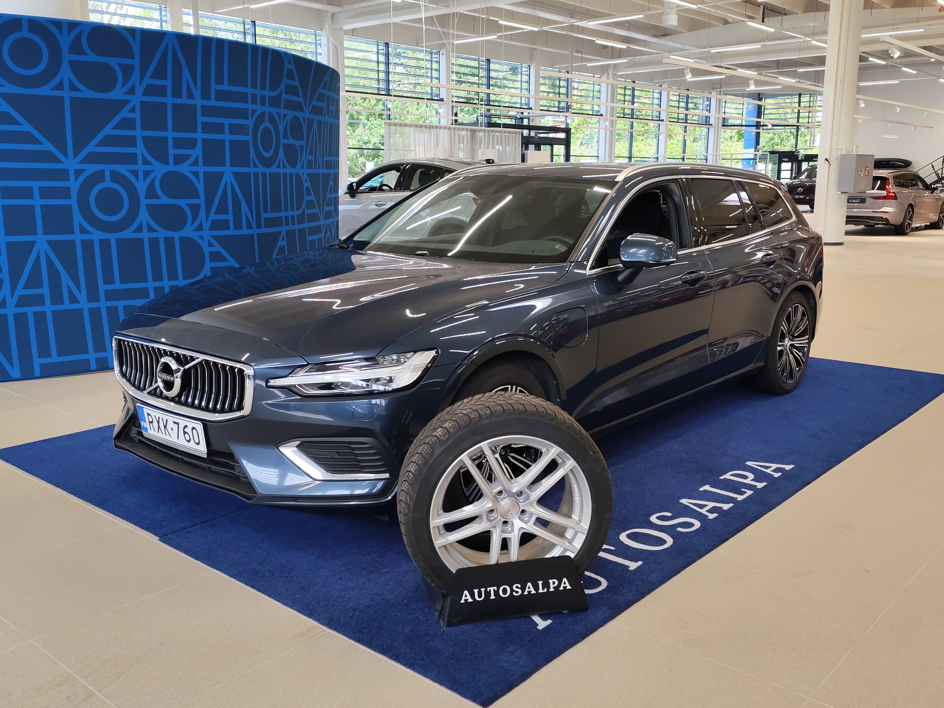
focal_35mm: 33
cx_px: 472
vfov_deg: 42.9
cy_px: 354
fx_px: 900
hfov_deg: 55.4
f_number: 1.9
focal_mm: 6.12
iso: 160
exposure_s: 1/100
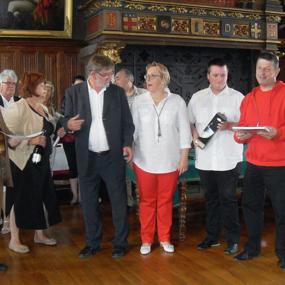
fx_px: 447
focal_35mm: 48
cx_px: 137
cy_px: 146
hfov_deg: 35.4
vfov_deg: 35.4
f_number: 2.8
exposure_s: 1/45
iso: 240
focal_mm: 6.3
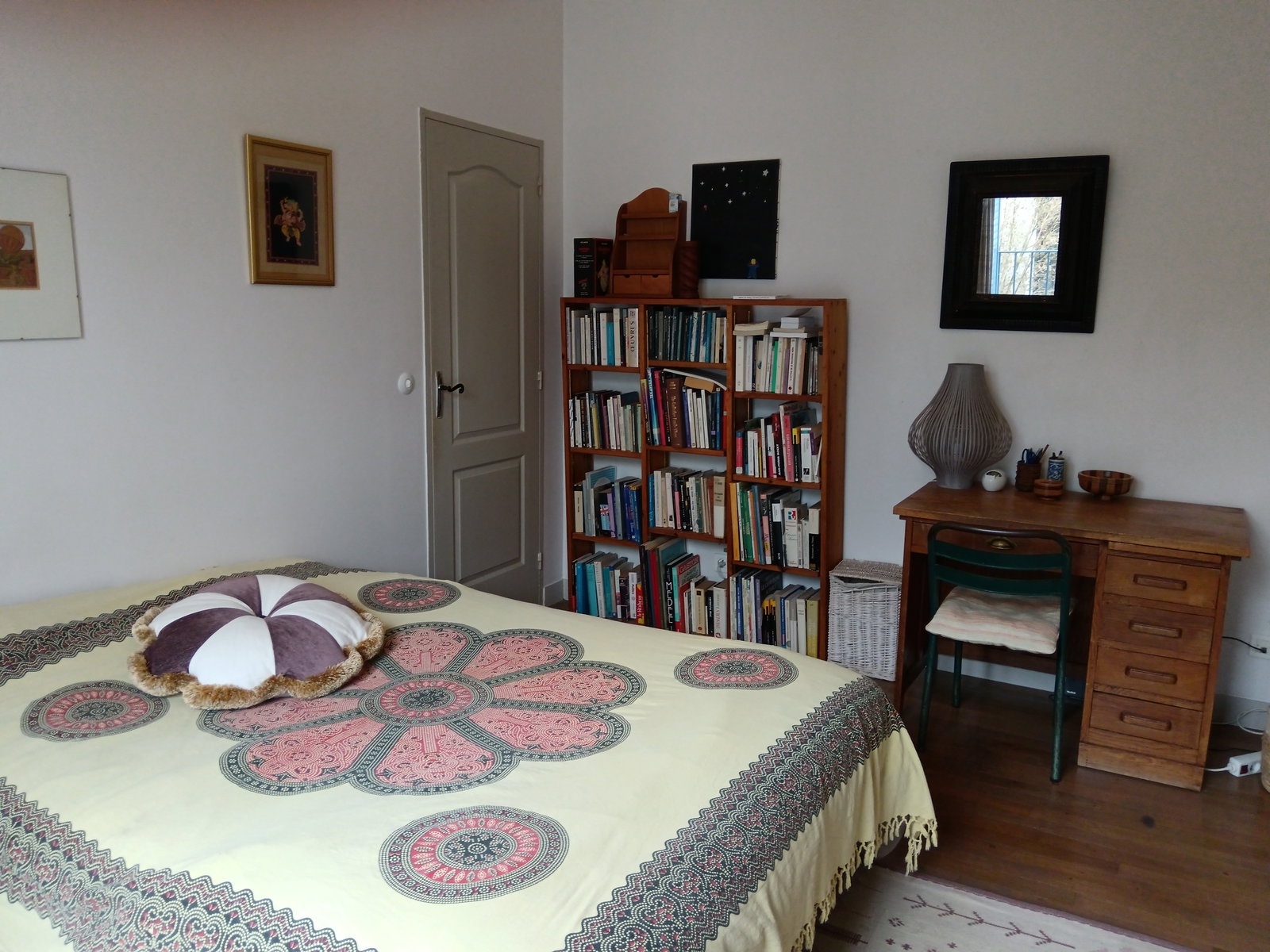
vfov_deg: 51.4
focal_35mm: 27
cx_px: 635
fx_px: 991
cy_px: 476
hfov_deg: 65.3
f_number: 1.9
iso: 500
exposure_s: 1/50
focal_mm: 4.95
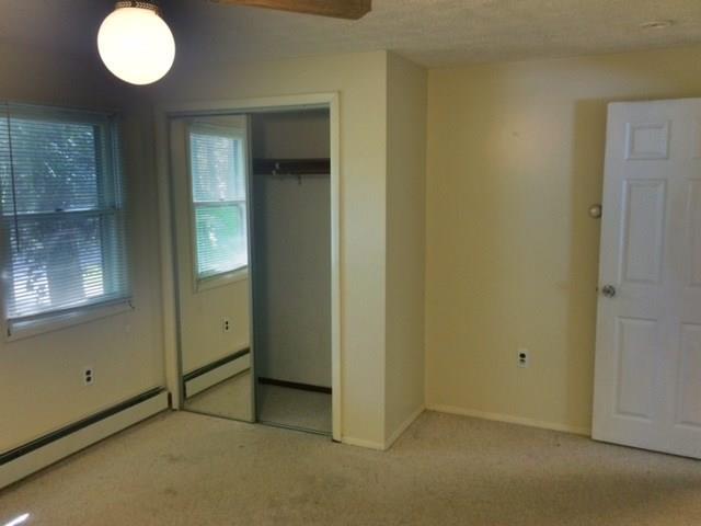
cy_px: 263
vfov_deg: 48.2
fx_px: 587
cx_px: 350
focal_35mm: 29
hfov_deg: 61.7
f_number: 2.2
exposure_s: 1/260
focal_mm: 4.15
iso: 32
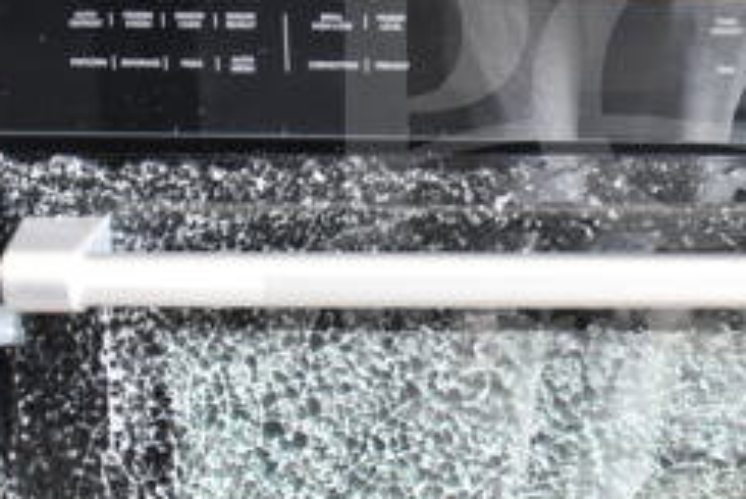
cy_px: 179
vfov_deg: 15.8
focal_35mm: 86
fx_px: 1788
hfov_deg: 23.2
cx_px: 605
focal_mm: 23
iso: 1600
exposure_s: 1/80
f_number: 4.5
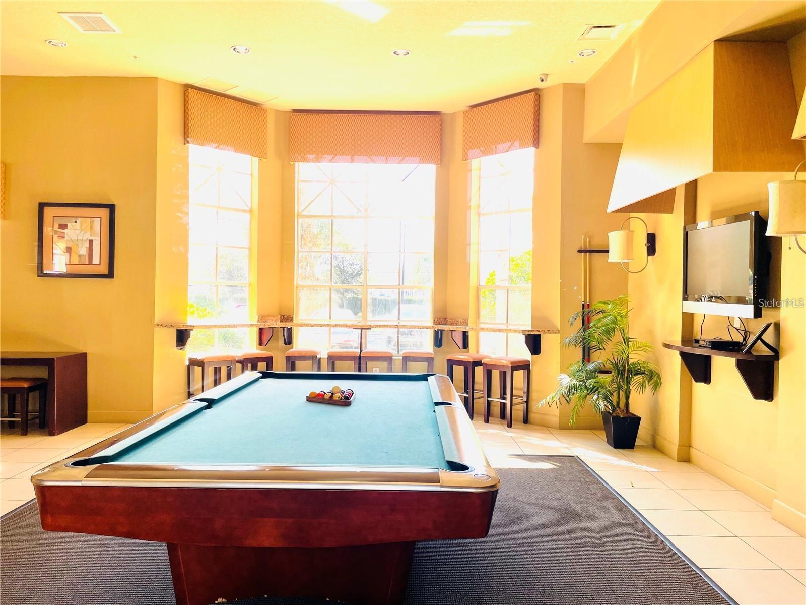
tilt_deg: -0.4
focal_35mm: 26
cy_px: 302
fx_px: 605
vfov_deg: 53.1
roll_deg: -1.0
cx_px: 403
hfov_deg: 67.3
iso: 40
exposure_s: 1/121
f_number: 1.6
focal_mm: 4.2
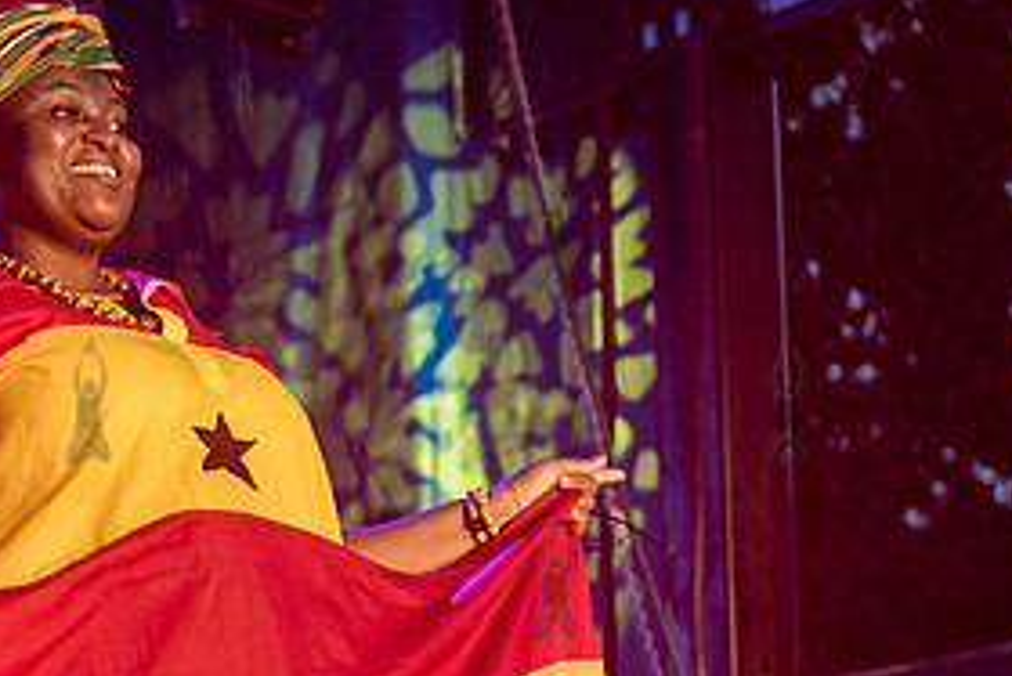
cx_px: 87
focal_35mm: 145
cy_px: 399
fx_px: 4078
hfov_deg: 14.0
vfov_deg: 9.5
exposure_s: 1/160
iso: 5000
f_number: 4
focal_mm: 70
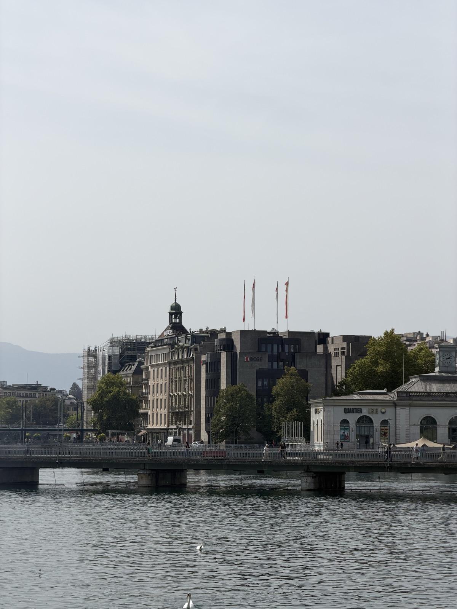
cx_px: 228
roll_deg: -1.0
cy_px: 304
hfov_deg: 14.8
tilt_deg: +3.4
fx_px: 1760
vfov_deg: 19.6
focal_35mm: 100
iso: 20
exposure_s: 1/1235
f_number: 2.8
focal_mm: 16.89
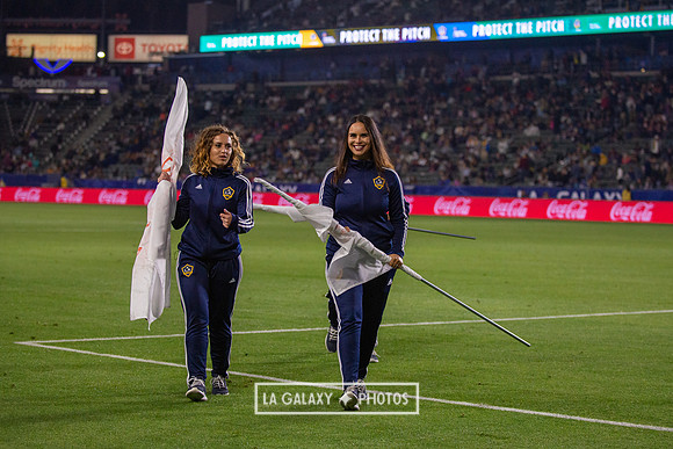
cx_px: 336
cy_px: 224
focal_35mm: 97
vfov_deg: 14.2
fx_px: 1809
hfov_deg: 21.1
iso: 1600
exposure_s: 1/2500
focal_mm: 80
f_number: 2.8
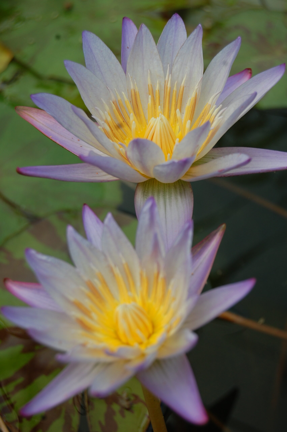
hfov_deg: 16.5
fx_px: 988
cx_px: 144
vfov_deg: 24.6
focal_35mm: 82
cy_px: 216
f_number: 8
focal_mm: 55
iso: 200
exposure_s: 1/250
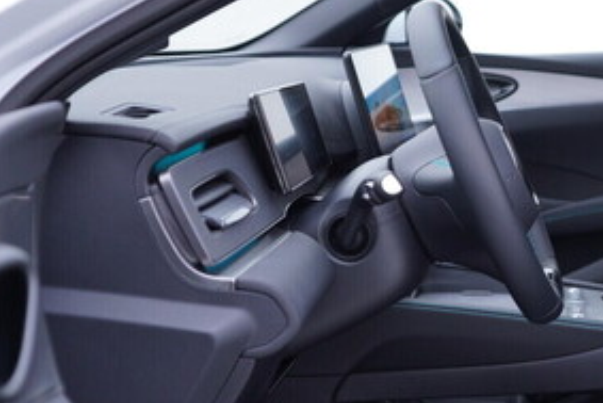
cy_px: 163
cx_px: 563
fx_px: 1173
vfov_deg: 19.5
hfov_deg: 27.6
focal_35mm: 70
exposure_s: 1/40
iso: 125
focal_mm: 24
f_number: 2.8
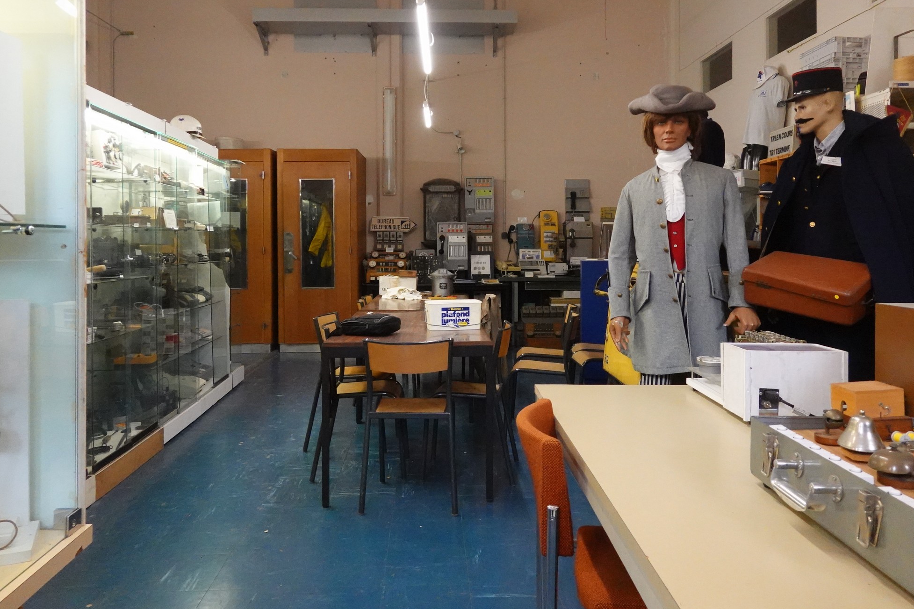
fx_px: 736
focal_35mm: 29
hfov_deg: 63.7
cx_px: 455
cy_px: 249
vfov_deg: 44.8
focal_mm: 9
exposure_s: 1/200
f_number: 2.8
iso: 3200
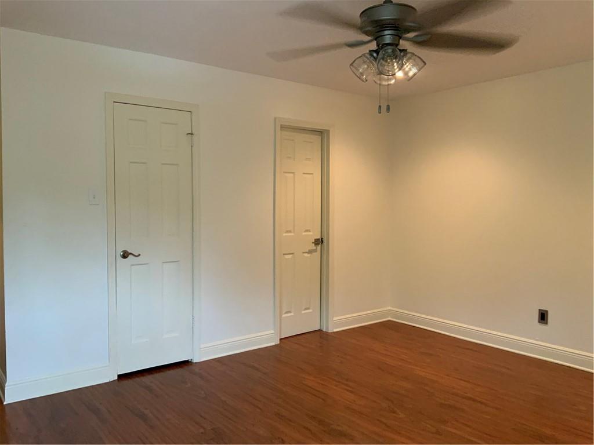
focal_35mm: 29
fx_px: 498
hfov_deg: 61.7
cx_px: 297
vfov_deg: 48.2
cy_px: 222
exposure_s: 1/60
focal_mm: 3
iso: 200
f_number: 1.8
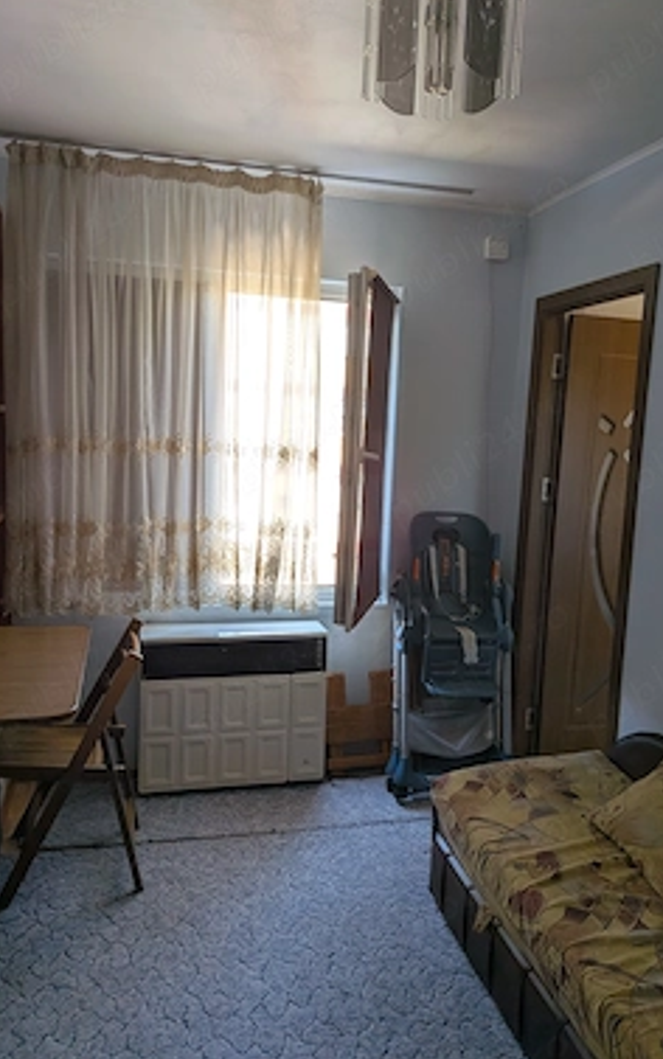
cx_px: 379
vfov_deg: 68.3
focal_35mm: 27
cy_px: 503
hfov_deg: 45.9
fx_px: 780
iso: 47
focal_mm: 4.53
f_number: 1.7
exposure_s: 1/100
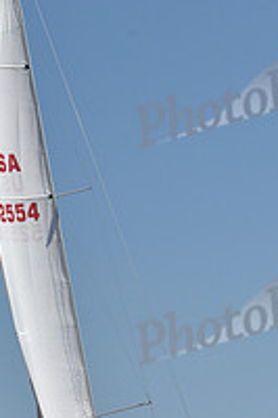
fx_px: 2355
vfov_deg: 10.1
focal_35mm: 203
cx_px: 28
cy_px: 232
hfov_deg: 6.7
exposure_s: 1/1250
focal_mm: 70
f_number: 11
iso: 320
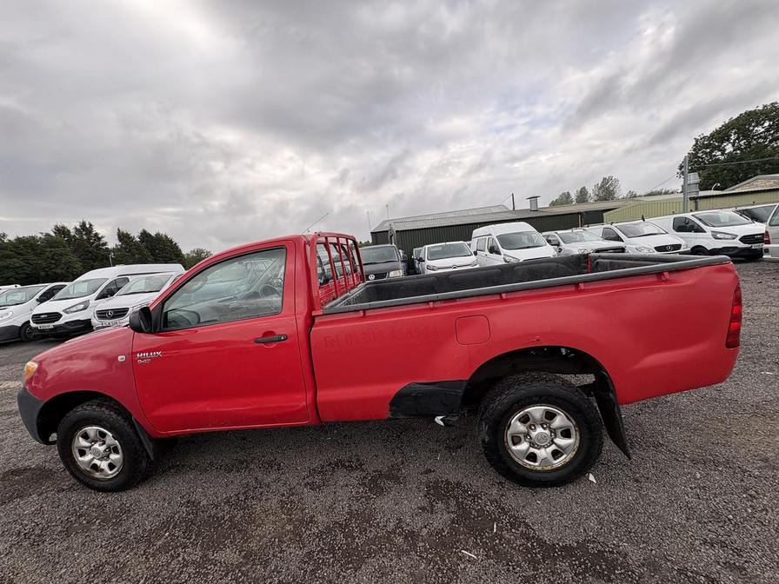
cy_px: 292
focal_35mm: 14
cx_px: 390
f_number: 2.2
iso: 40
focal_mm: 2.22
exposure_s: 1/525
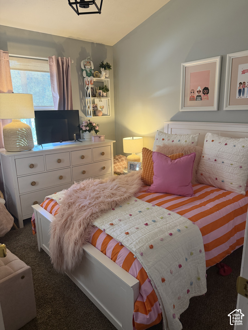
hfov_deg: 56.8
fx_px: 229
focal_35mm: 24
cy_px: 165
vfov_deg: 71.6
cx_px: 124
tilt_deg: -14.7
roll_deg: +0.7
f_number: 1.78
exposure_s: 1/60
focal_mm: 6.76
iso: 400
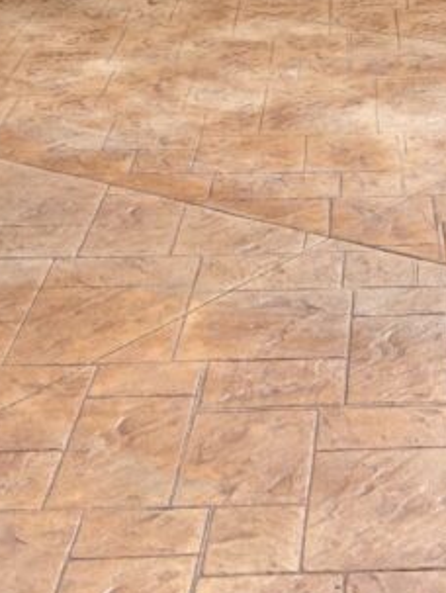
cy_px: 435
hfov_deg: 14.6
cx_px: 448
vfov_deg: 19.5
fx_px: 1714
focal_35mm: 100
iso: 50
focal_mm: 4.28
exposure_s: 1/613
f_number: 2.4
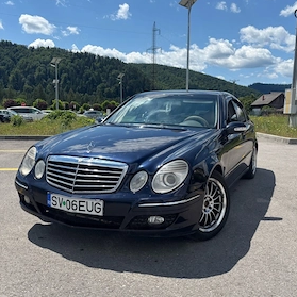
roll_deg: -0.5
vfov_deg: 49.7
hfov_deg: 49.7
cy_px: 153
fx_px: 320
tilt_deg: -7.4
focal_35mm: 33
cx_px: 159
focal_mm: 5.96
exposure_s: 1/4255
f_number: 1.6
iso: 50
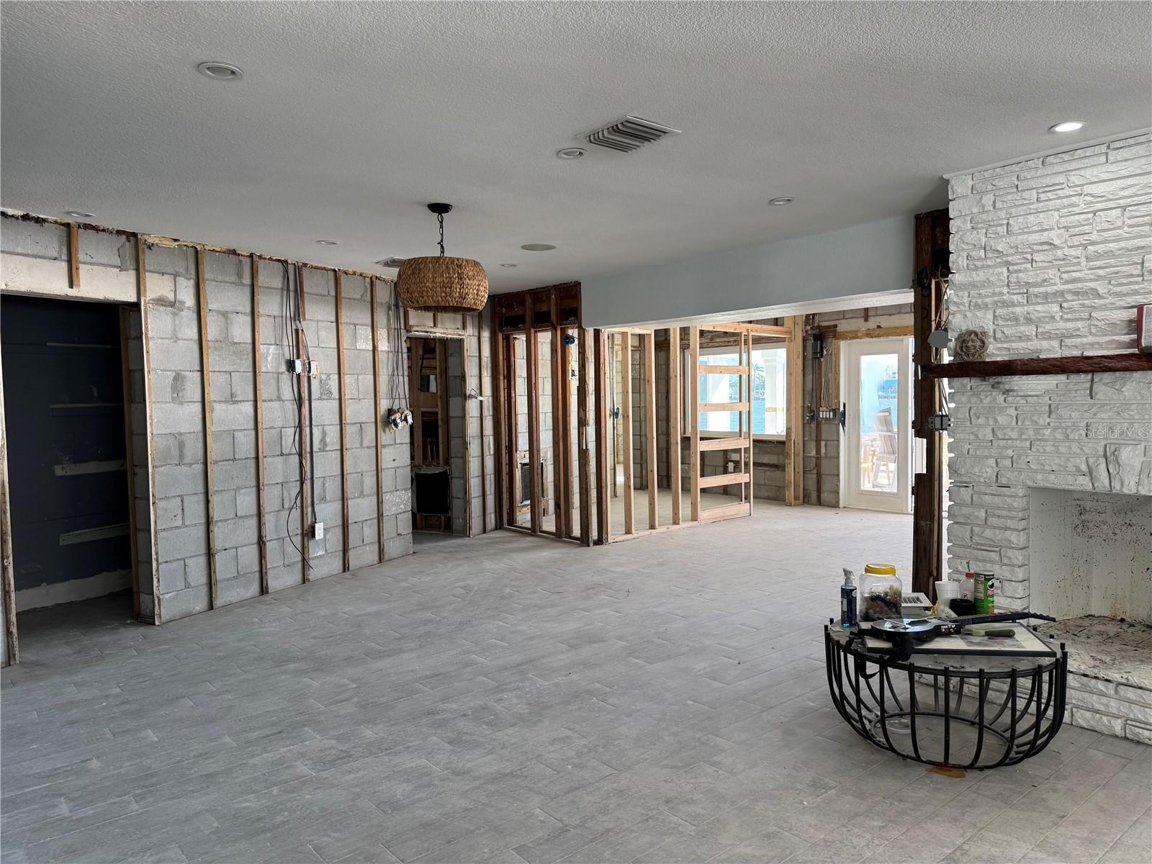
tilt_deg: -4.2
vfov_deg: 56.8
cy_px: 432
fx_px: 799
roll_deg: +1.7
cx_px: 576
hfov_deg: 71.6
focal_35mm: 24
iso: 80
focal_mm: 6.76
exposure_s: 1/120
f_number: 1.78
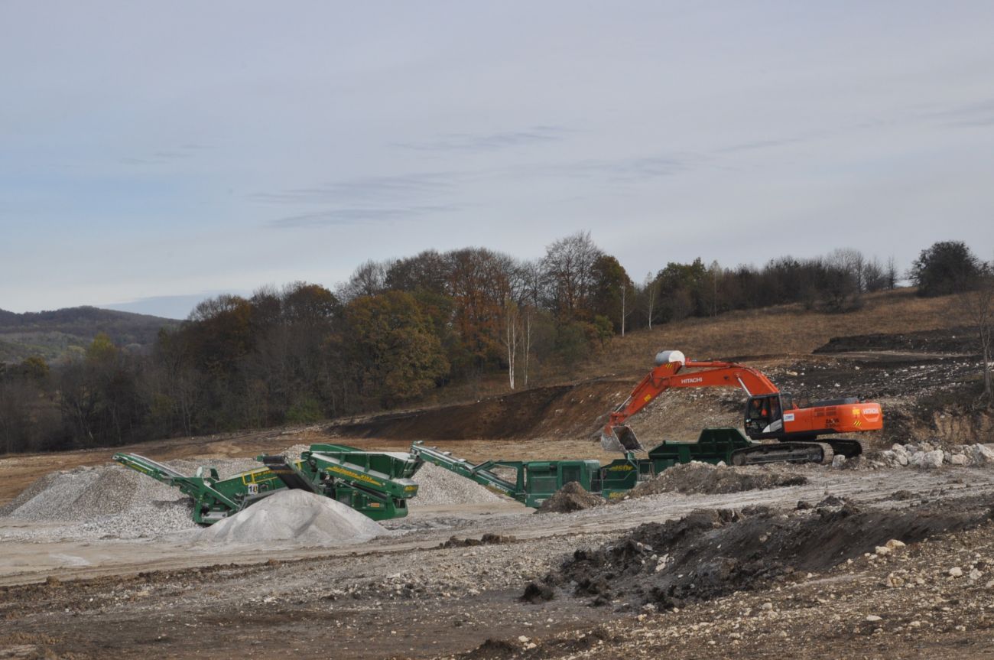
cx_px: 497
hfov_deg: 28.1
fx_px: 1985
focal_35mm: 72
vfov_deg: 18.9
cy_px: 330
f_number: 18
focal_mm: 48
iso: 640
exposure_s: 1/200
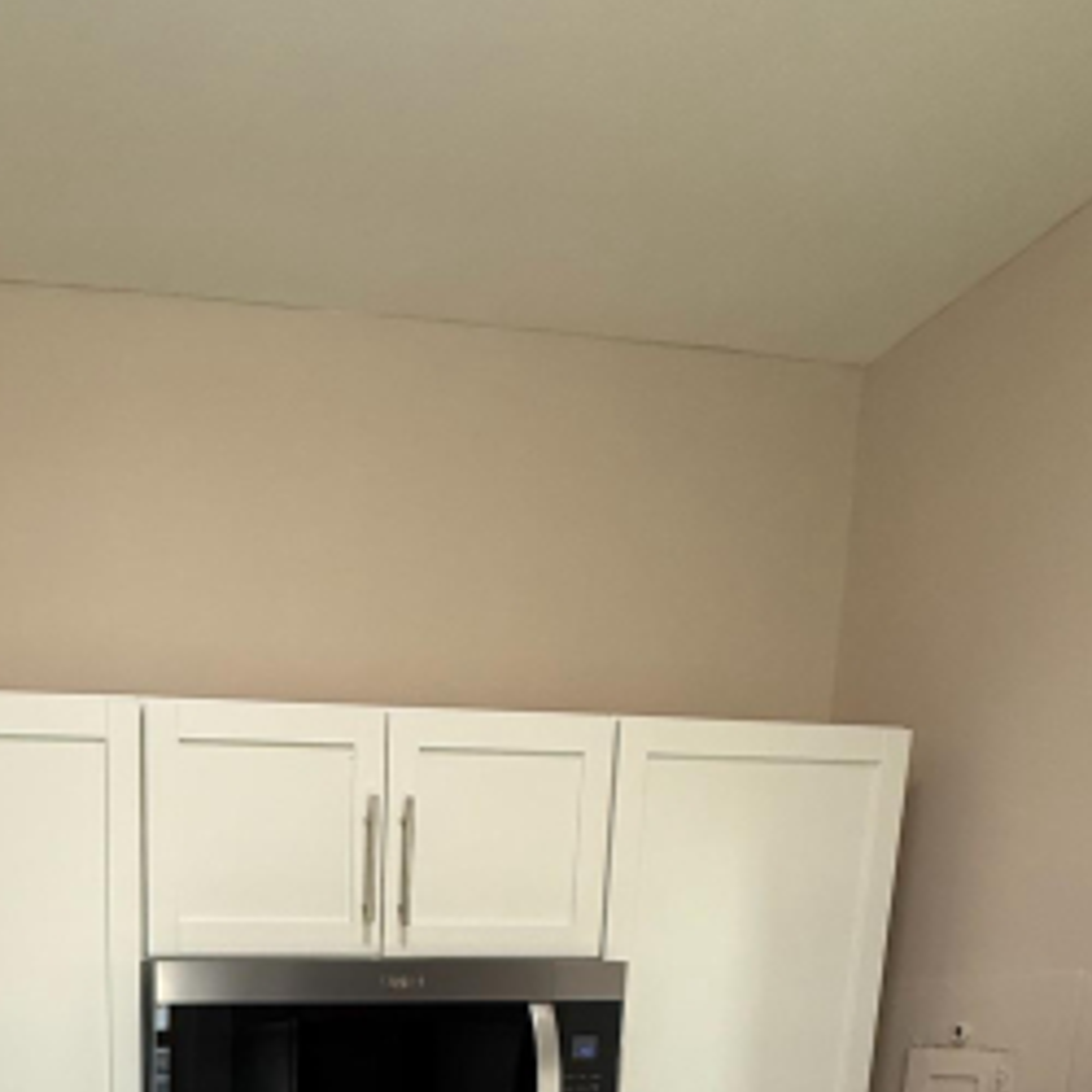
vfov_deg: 38.5
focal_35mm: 33
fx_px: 1178
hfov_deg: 46.1
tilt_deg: -12.5
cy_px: 1273
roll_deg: +0.4
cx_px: 162
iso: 250
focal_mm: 2.22
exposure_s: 1/120
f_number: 2.2
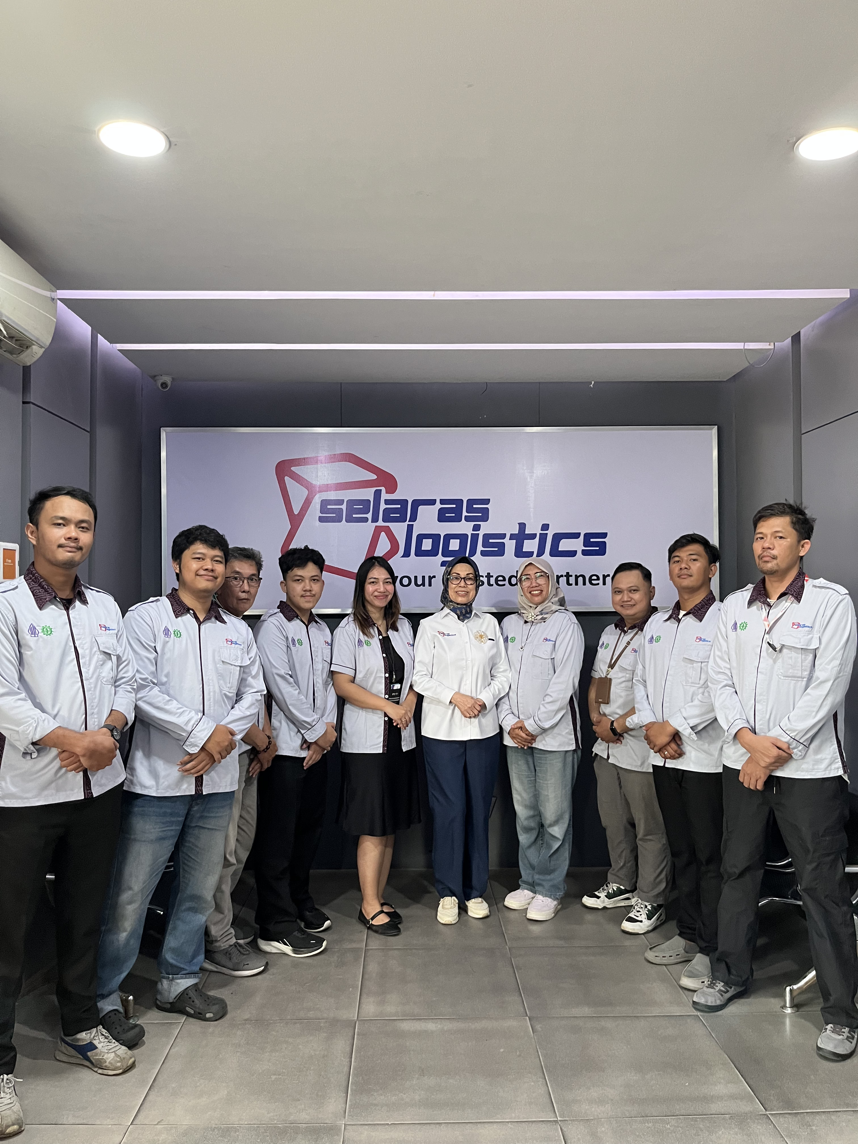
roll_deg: +0.8
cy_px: 572
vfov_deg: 67.3
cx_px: 429
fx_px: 859
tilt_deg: +0.7
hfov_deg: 53.1
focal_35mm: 26
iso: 320
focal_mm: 5.1
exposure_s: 1/50
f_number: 1.6
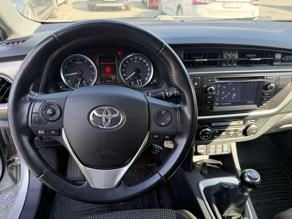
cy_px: 110
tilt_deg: -31.8
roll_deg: -1.6
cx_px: 146
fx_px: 202
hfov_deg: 71.6
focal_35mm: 24
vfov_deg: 56.8
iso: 125
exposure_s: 1/230
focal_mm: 6.76
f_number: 1.78
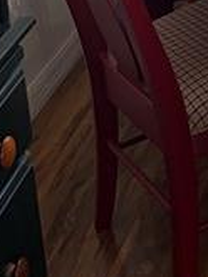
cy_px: -210
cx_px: 403
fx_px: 968
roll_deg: +1.2
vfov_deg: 14.5
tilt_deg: -13.2
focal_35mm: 121
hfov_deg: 11.2
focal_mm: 5.96
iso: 160
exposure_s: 1/60
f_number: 1.6
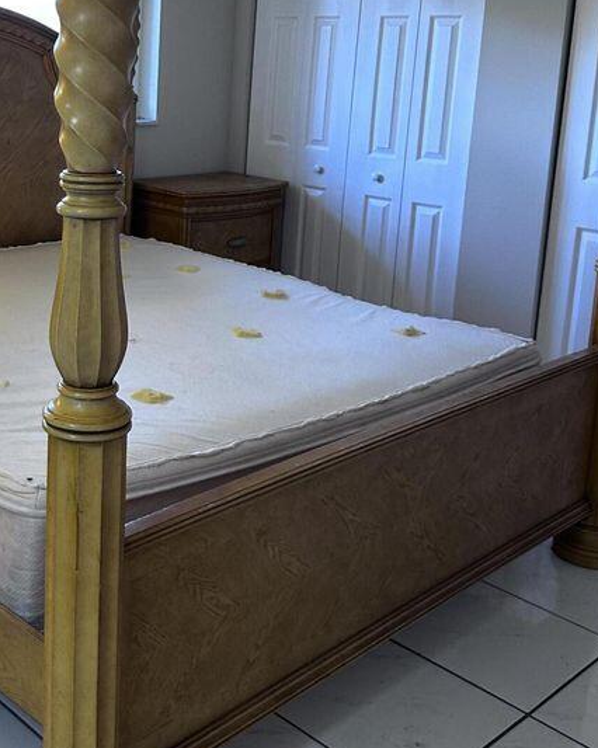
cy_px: 230
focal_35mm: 45
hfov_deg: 32.4
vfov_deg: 40.5
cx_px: 111
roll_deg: -2.7
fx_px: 996
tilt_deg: -10.0
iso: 200
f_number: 1.78
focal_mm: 6.86
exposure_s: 1/60
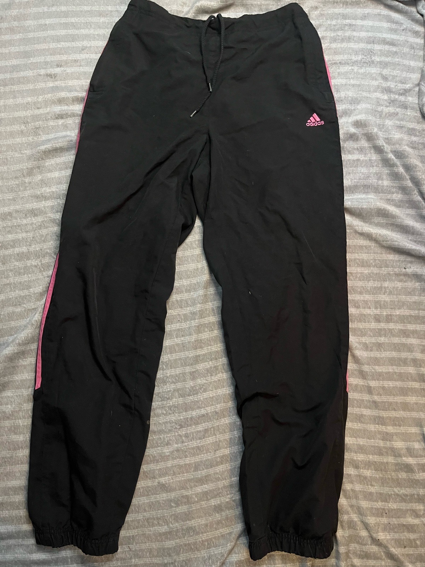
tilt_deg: -84.7
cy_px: 284
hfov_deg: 53.1
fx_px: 426
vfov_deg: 67.3
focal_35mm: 26
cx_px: 212
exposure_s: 1/30
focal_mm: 5.1
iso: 640
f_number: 1.6
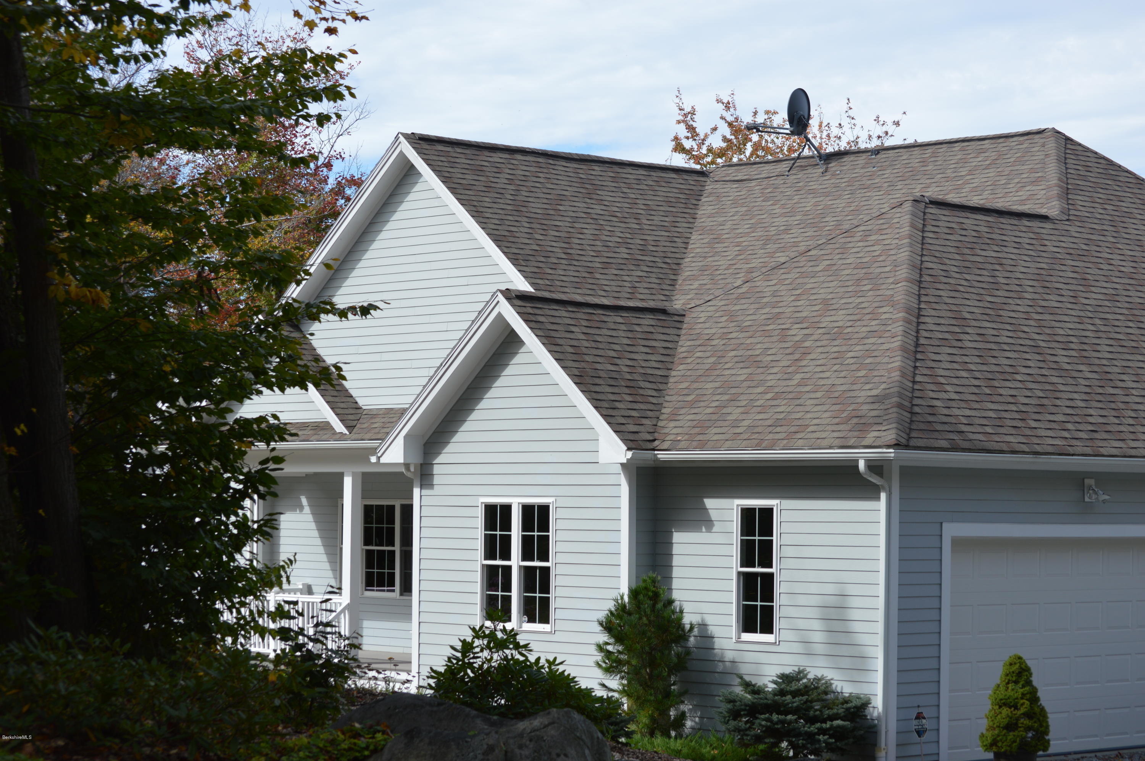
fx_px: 2621
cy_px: 380
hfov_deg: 24.6
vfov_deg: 16.5
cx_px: 572
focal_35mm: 82
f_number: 7.1
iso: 100
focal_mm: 55
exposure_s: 1/250
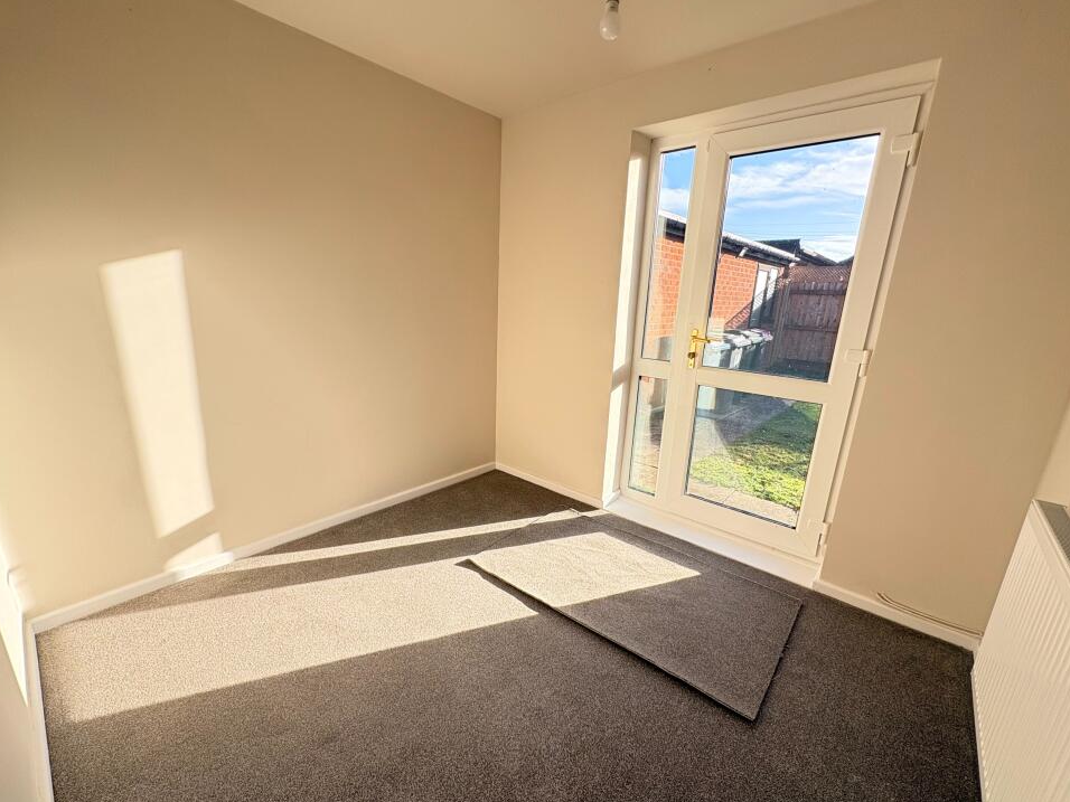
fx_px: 464
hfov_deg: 98.2
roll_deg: -1.8
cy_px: 421
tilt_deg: -15.0
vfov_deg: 81.7
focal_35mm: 15
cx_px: 537
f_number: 2.2
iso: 40
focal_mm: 2.22
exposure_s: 1/168
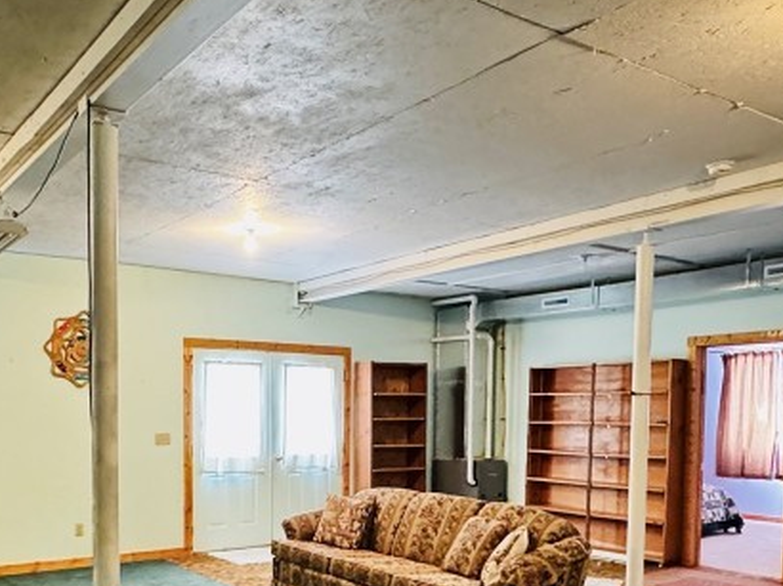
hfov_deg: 52.1
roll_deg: -0.2
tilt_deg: -4.3
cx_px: 292
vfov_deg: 39.2
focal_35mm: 35
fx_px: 791
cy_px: 462
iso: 1600
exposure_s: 1/30
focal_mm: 2.22
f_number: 2.2
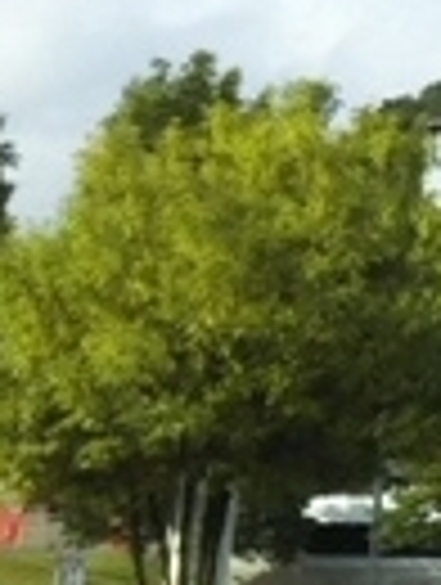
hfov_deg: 4.4
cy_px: -220
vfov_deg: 7.1
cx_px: 2412
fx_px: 4673
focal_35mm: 276
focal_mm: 4
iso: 25
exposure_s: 1/801
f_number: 2.2
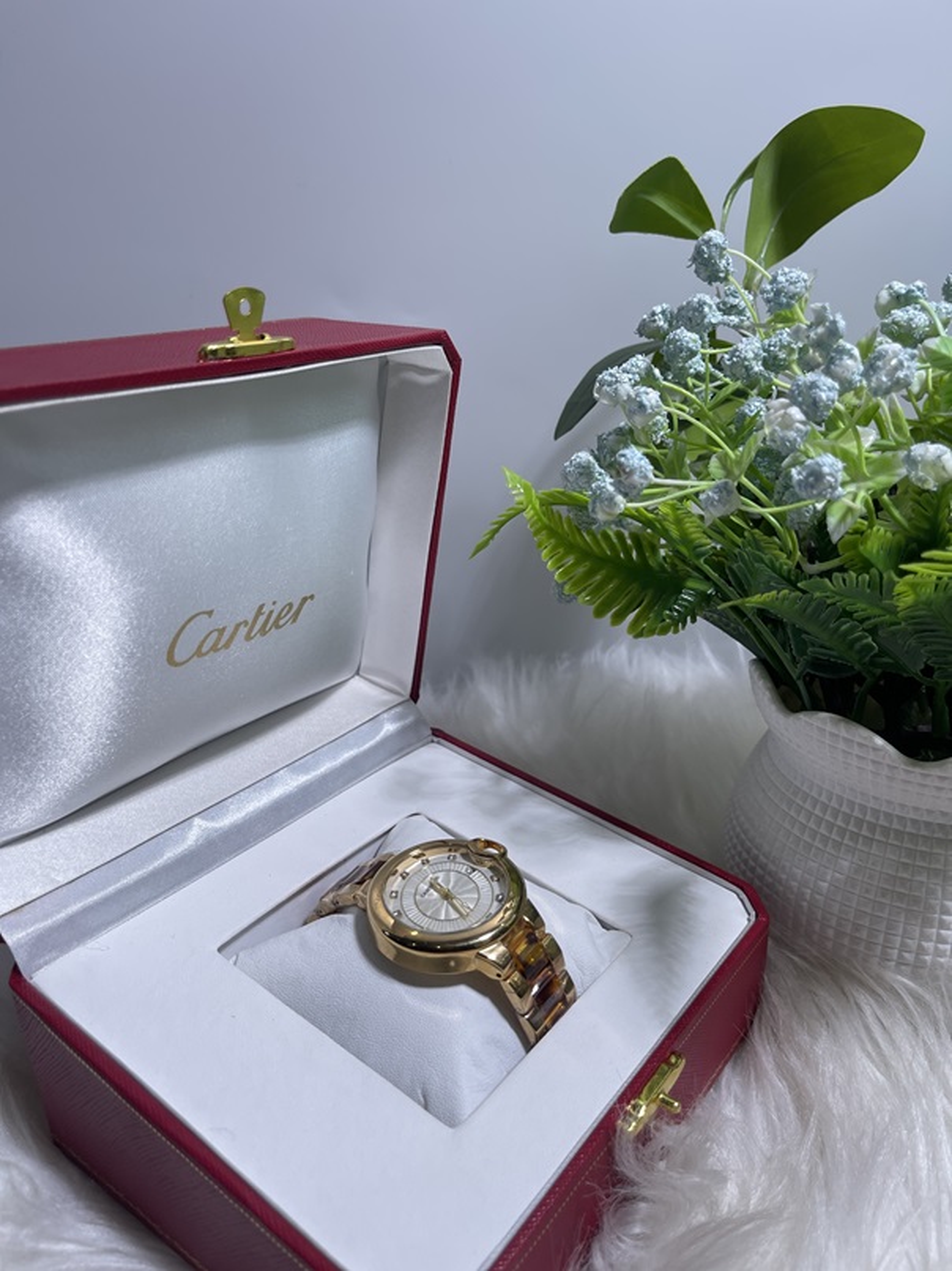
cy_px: 636
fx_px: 917
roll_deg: +0.3
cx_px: 476
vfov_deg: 69.4
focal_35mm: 25
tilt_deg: -24.8
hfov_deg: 54.9
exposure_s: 1/1109
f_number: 1.6
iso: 32
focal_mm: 5.1
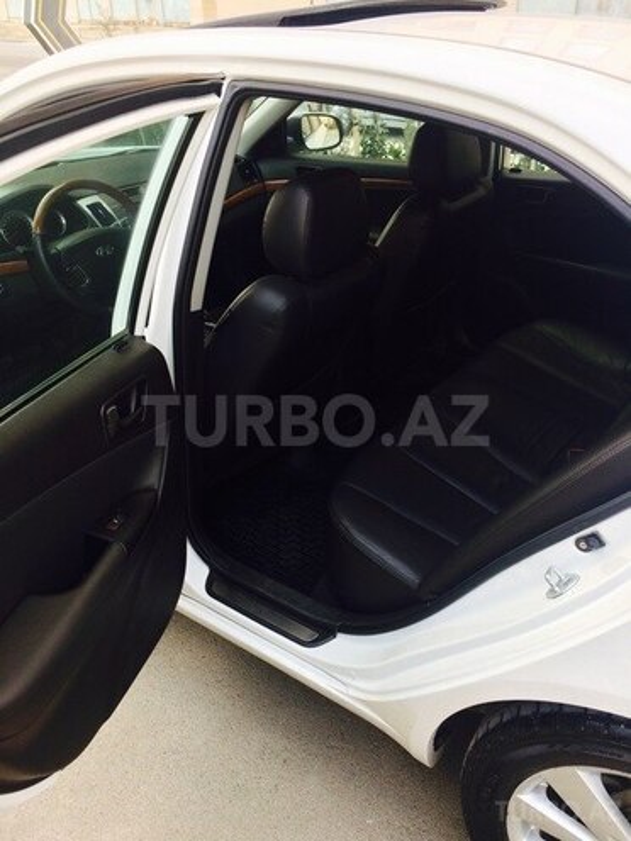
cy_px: 420
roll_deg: +2.6
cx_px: 316
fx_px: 705
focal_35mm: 29
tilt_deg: -31.0
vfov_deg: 61.7
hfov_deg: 48.2
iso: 50
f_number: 2.2
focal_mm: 4.15
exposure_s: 1/100
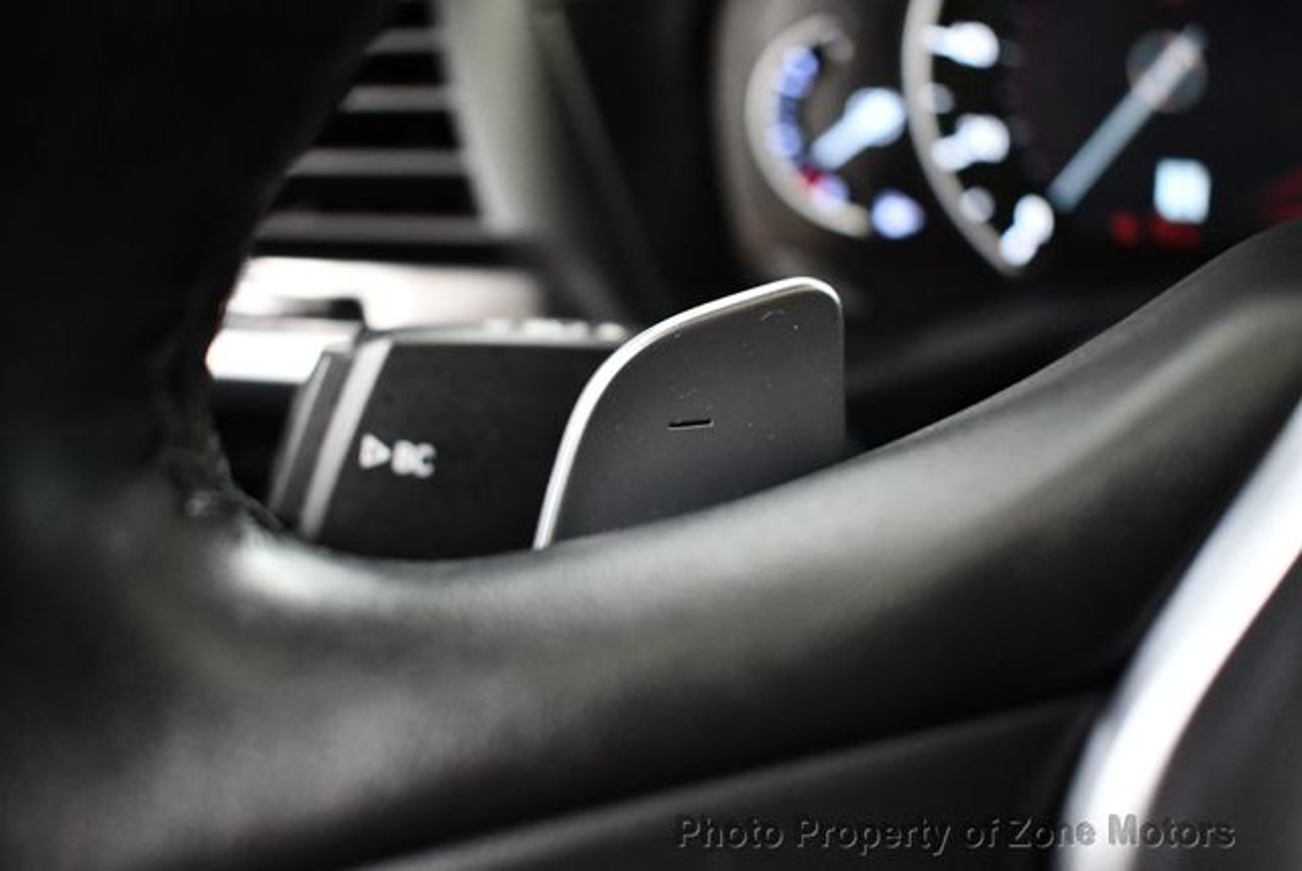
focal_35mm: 36
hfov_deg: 53.1
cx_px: 651
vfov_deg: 36.9
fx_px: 1303
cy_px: 436
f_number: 3.5
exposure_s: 1/60
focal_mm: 18
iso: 3200
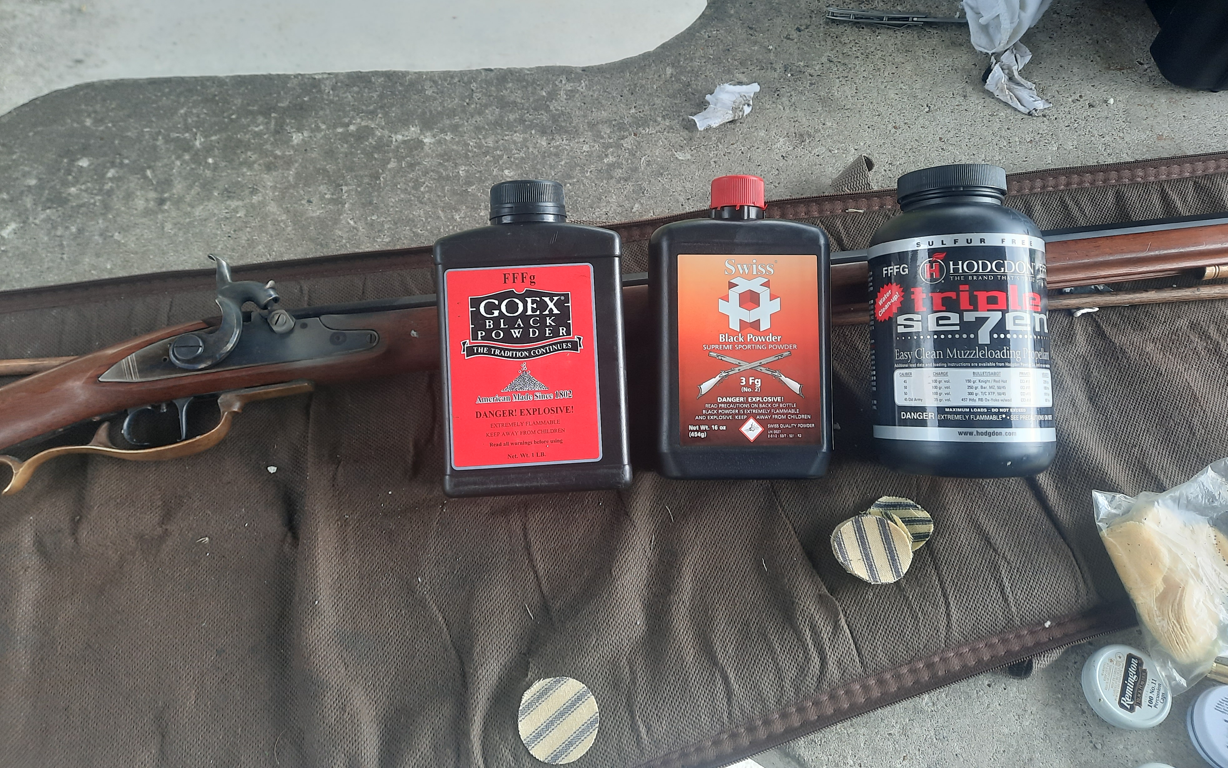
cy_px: 303
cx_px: 620
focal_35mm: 27
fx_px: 904
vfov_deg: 45.7
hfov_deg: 68.4
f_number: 2
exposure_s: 1/60
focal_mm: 4.6
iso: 50
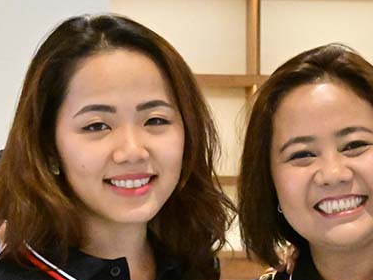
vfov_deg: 8.5
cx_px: 405
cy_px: 271
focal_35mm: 173
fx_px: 1865
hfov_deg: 11.3
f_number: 10
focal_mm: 70
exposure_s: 1/200
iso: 25600
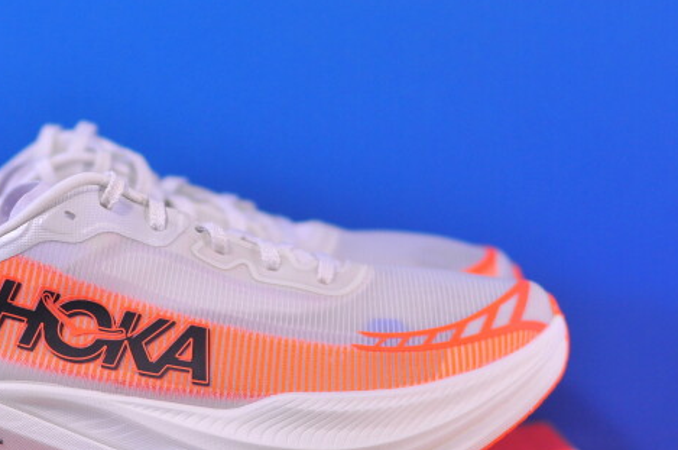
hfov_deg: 16.0
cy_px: 228
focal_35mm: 128
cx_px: 166
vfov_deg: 10.7
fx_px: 2407
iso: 250
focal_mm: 50
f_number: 2.5
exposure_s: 1/320
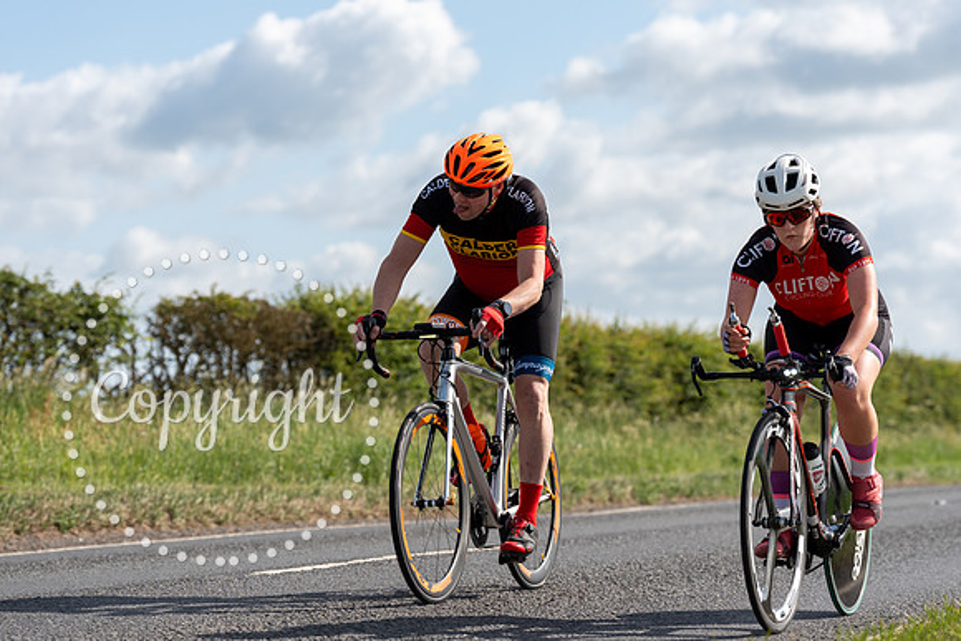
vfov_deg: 13.3
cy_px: 320
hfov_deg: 19.8
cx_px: 480
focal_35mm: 103
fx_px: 2750
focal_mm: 103
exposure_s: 1/1000
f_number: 4
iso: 100
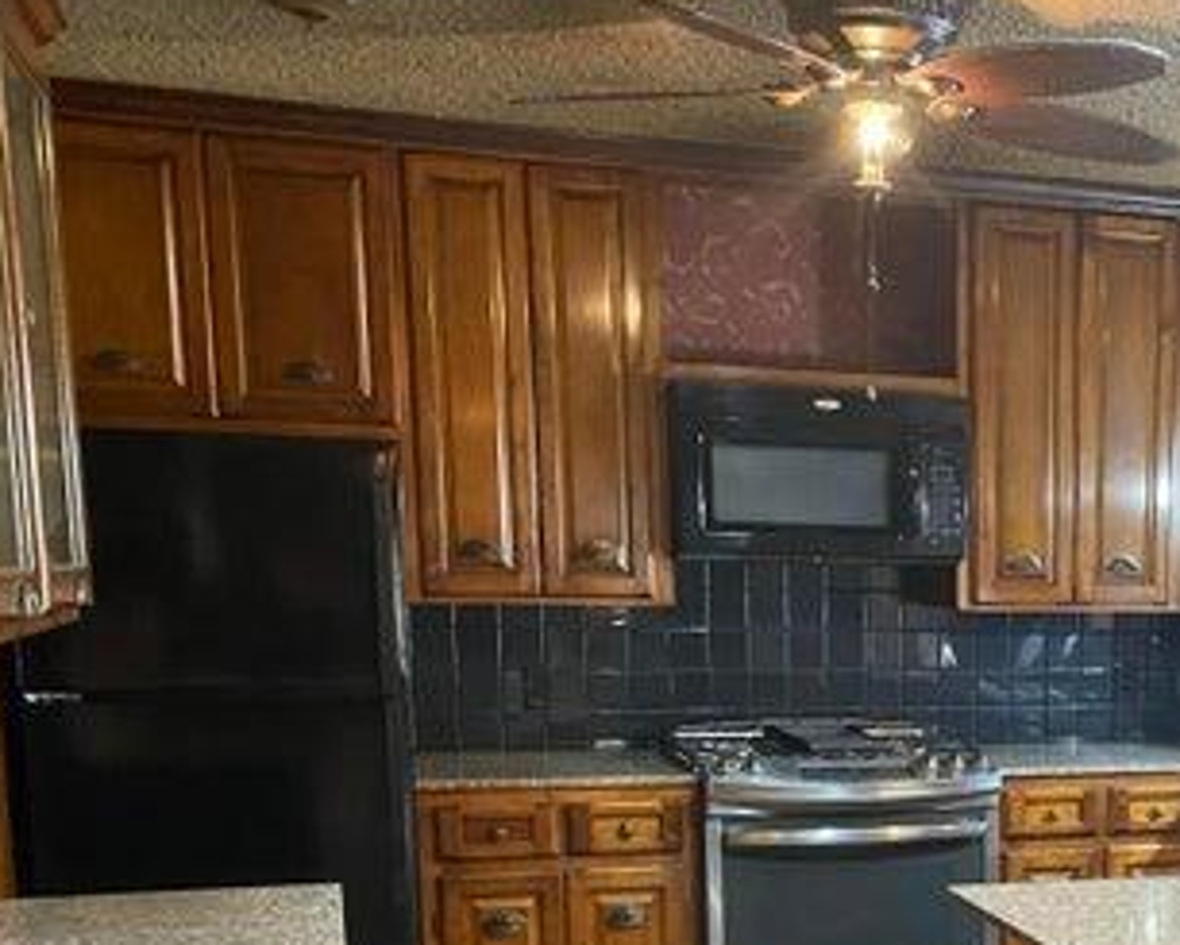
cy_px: 879
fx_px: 1852
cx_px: 1084
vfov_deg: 27.4
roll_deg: -0.9
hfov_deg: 33.3
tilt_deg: -10.1
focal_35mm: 53
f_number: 1.8
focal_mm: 4.25
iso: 640
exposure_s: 1/40
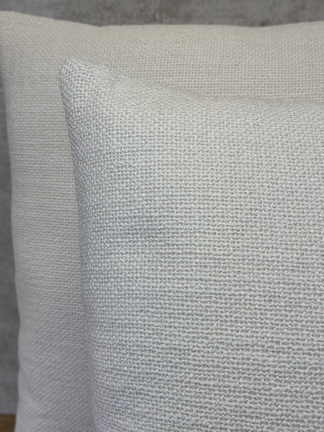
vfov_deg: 39.7
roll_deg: +0.5
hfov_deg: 30.3
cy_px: 216
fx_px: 599
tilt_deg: -19.0
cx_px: 162
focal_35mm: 48
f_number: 1.78
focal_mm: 6.86
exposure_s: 1/524
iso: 80
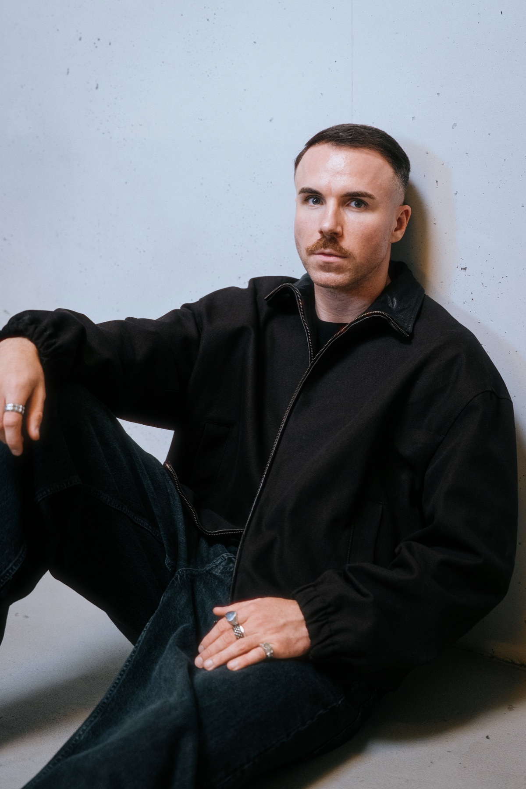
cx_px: 263
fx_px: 1096
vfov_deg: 39.6
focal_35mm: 50
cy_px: 394
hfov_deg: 27.0
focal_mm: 50
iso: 1250
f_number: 2.8
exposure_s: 1/320
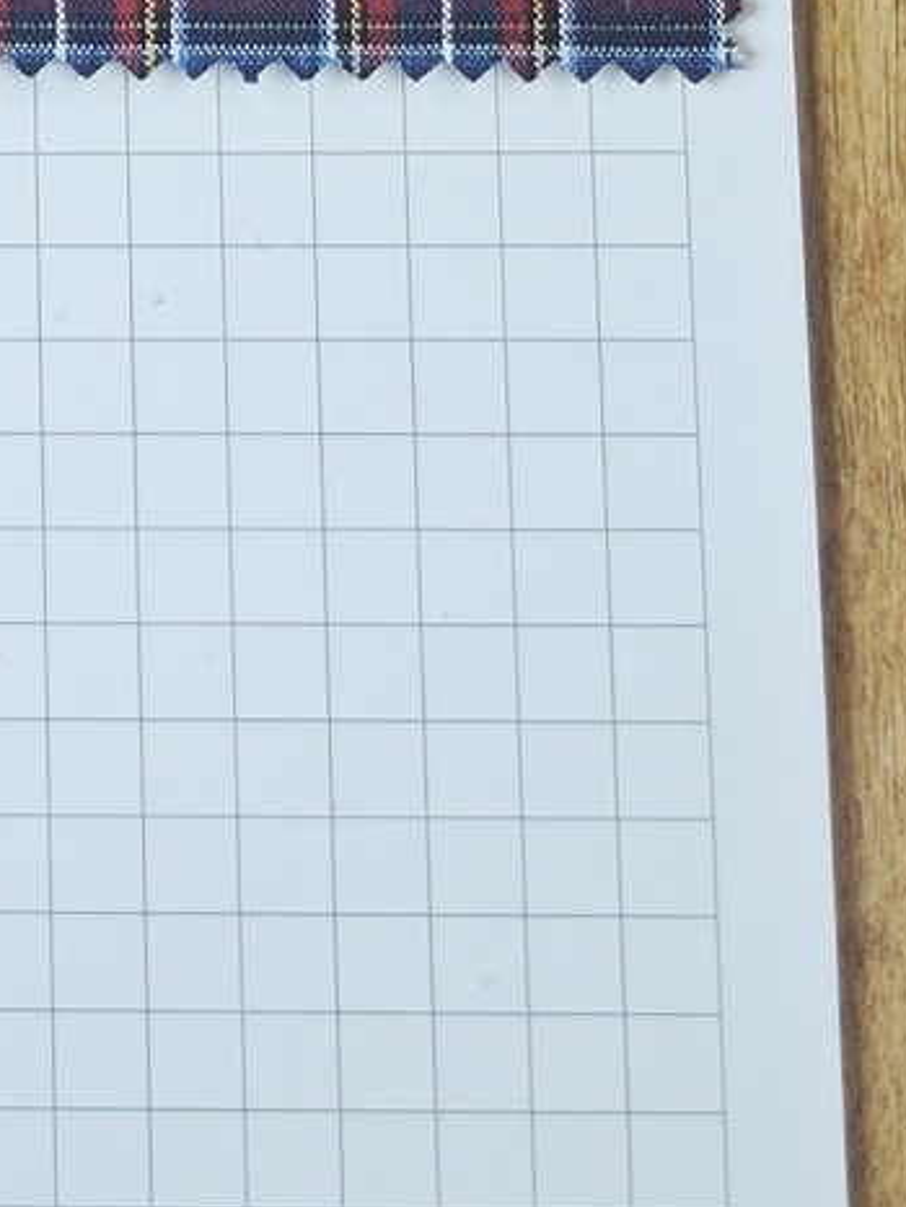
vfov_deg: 11.0
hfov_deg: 8.4
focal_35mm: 172
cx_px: -484
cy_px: -638
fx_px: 5997
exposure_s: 1/106
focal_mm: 6.68
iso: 125
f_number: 1.44
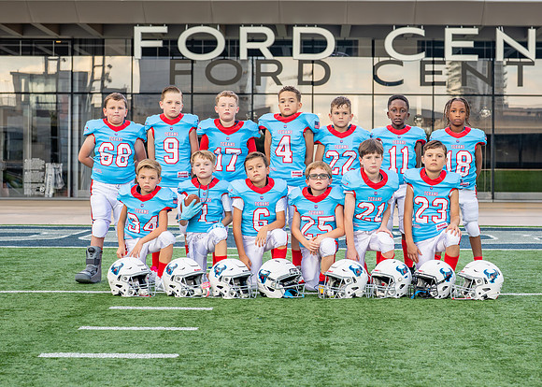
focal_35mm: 81
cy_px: 184
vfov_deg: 17.6
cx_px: 326
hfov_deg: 24.4
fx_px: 1250
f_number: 4
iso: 400
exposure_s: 1/320
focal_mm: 50
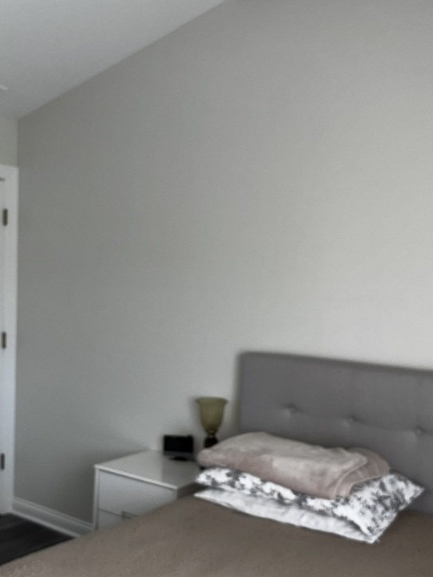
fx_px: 650
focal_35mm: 39
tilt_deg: -1.9
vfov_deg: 47.8
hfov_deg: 36.8
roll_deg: -2.6
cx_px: 195
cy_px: 307
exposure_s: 1/121
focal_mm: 5.96
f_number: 1.6
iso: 80
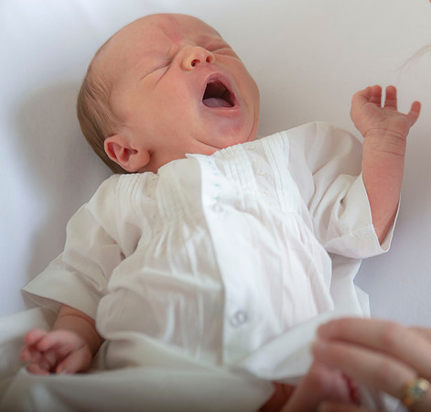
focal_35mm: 210
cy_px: 155
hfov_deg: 8.5
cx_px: 328
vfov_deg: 8.1
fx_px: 2895
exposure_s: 1/250
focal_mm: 135
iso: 80
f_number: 2.8
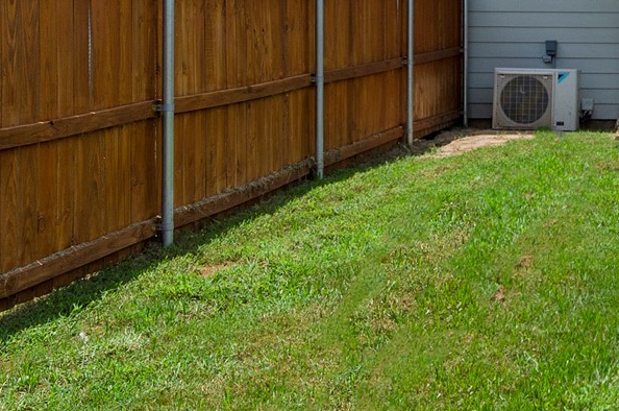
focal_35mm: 66
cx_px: 798
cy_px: -6
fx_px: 1133
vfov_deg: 19.9
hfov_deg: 26.2
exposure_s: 1/640
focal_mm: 12
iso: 200
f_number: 8
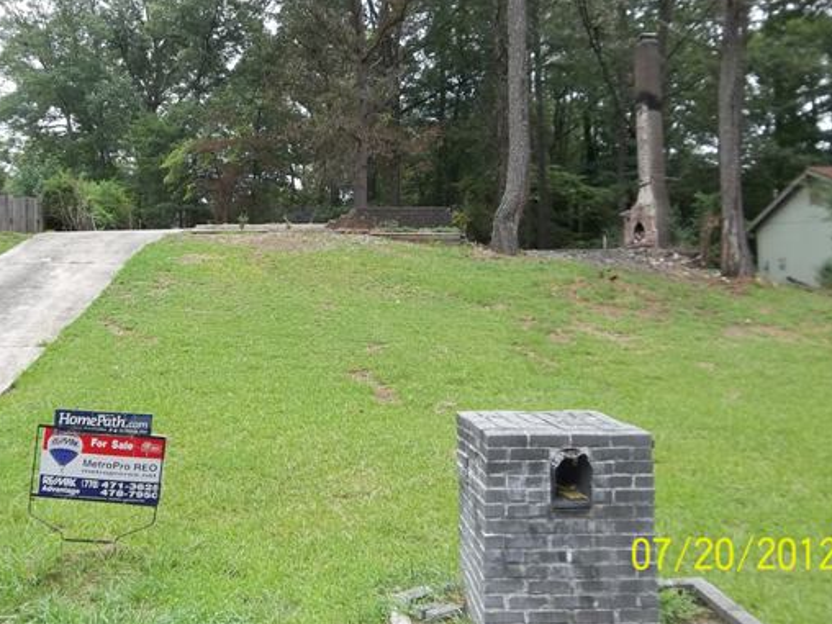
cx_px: 367
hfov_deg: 53.8
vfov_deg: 41.6
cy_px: 257
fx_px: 817
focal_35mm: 34
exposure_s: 1/125
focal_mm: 4.9
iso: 80
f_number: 3.5
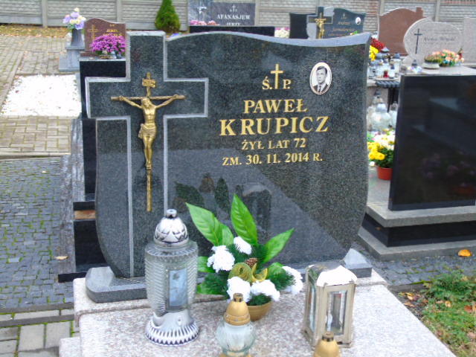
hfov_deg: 41.2
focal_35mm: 46
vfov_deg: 31.5
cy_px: 178
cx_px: 238
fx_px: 633
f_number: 4.1
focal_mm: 8.2
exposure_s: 1/30
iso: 160
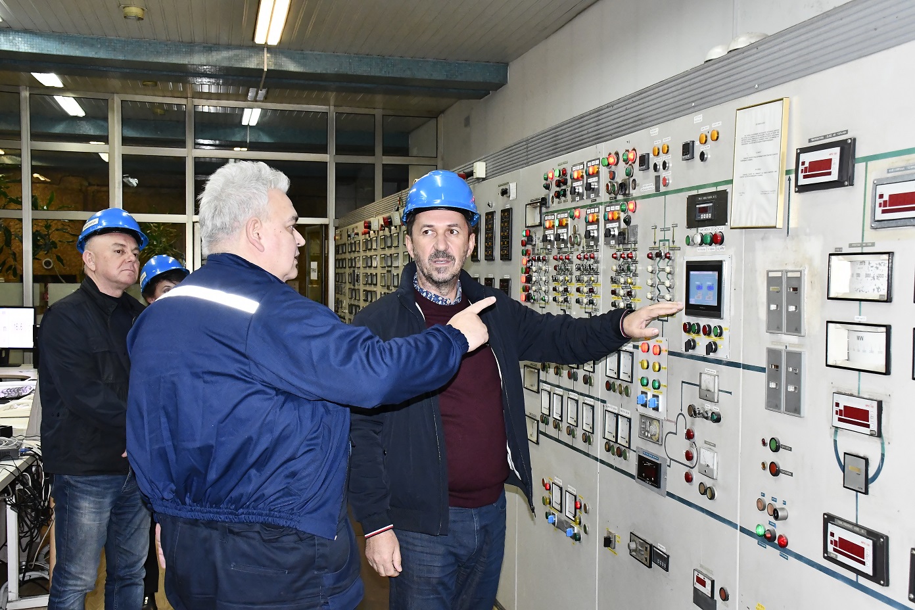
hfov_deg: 49.6
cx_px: 458
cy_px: 305
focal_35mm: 39
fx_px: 991
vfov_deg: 34.2
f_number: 8
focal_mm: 26
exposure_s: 1/60
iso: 5000
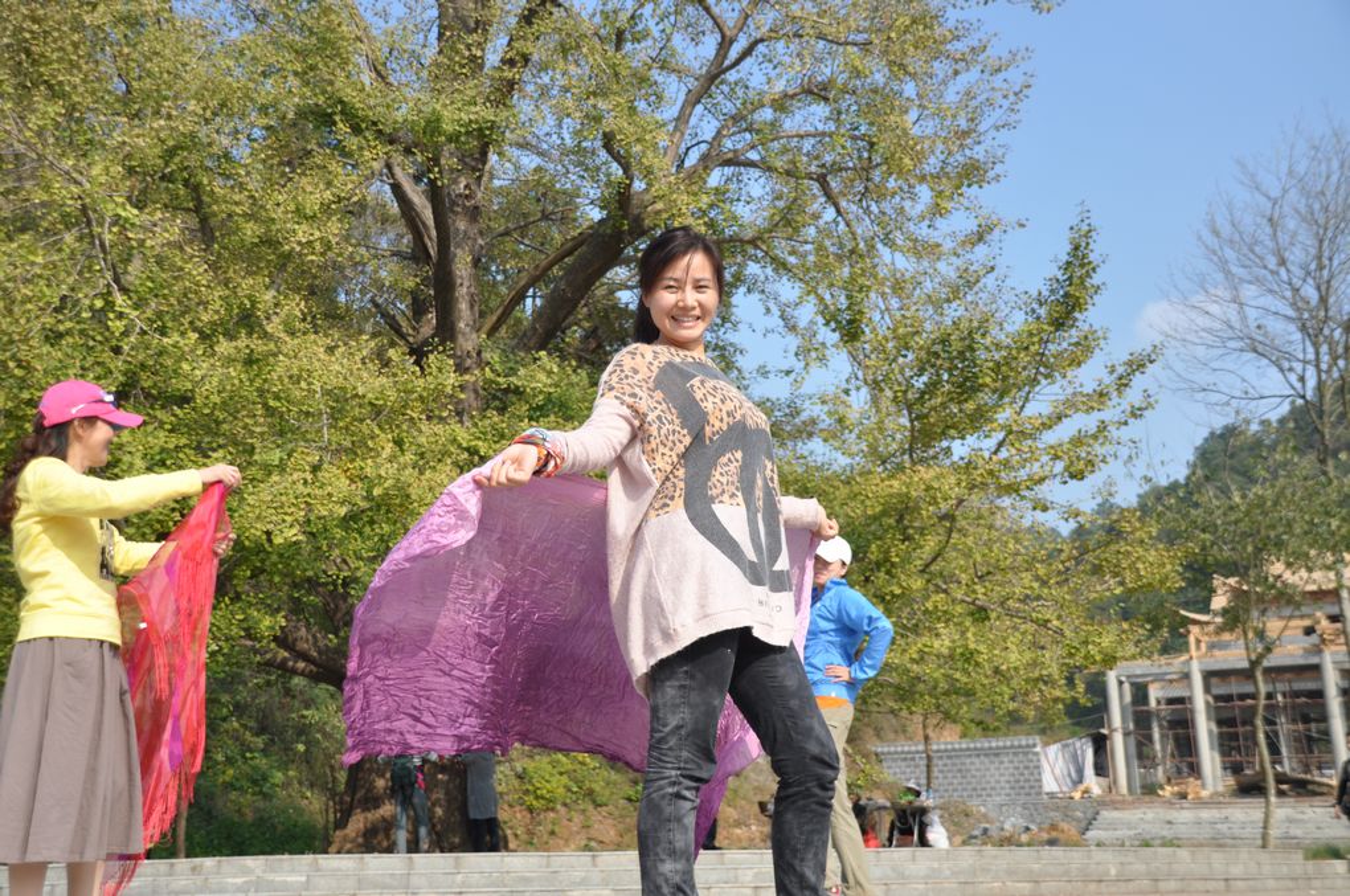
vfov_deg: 30.8
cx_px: 675
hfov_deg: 45.0
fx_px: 1629
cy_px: 448
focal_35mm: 44
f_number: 4
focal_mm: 29
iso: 200
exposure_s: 1/1000
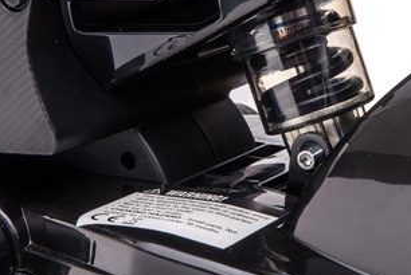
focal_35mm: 155
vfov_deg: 8.9
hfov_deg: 13.2
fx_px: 1772
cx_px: 281
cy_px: 56
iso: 100
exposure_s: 1/160
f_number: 20
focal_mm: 95
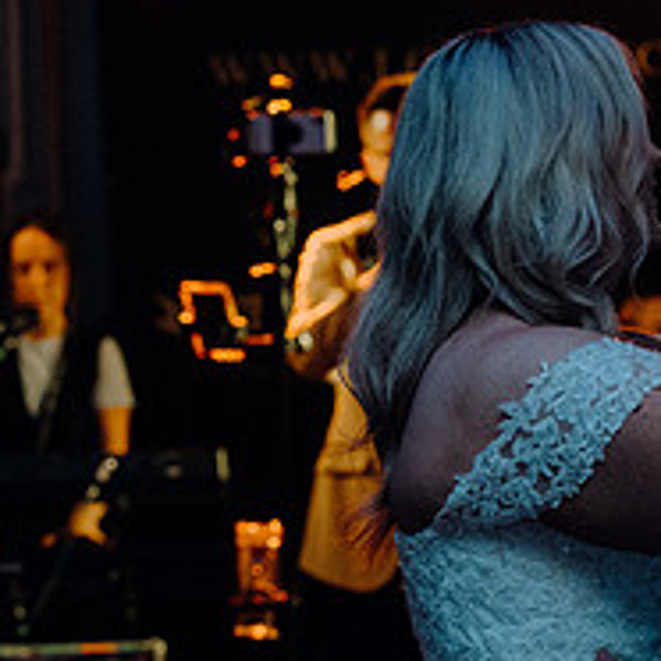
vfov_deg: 9.4
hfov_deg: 9.4
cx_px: 597
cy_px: 471
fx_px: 4018
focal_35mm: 186
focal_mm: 70
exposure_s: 1/160
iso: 2500
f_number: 3.5
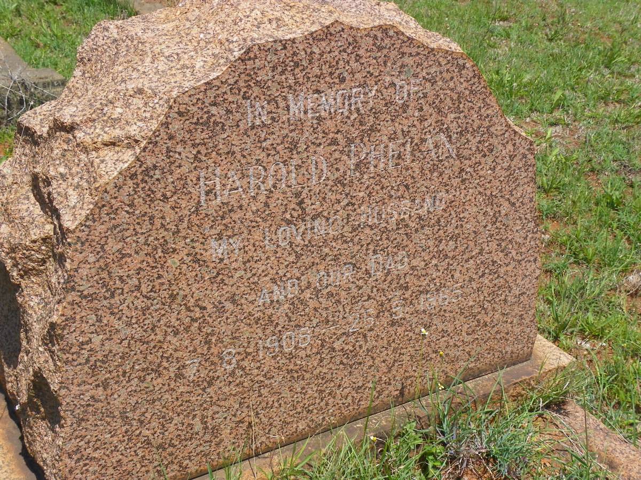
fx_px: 963
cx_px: 320
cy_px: 240
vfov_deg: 28.0
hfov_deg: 36.8
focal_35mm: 52
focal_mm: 9.2
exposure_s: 1/250
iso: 64
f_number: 5
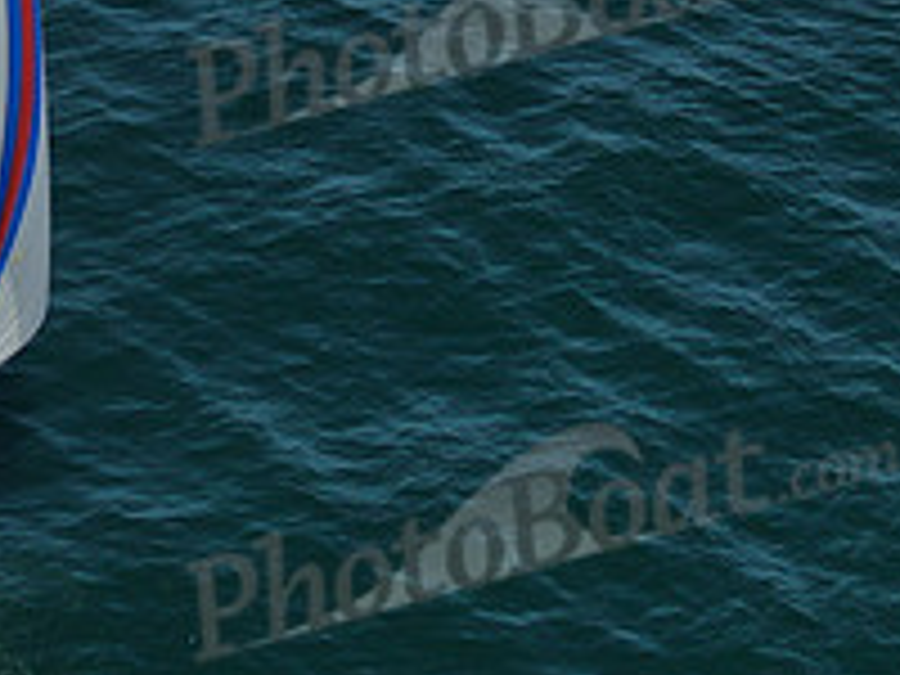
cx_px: -72
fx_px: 3614
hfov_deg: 13.9
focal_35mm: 139
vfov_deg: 10.5
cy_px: -178
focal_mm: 8.6
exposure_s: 1/1250
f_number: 3.8
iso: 100
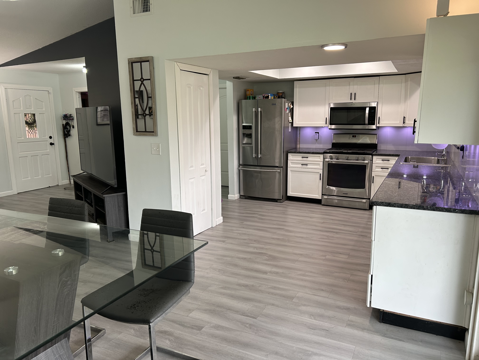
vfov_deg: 53.1
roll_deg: +0.4
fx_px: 360
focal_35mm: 26
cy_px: 180
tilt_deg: -10.3
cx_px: 240
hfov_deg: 67.3
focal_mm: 5.7
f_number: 1.5
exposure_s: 1/120
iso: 80
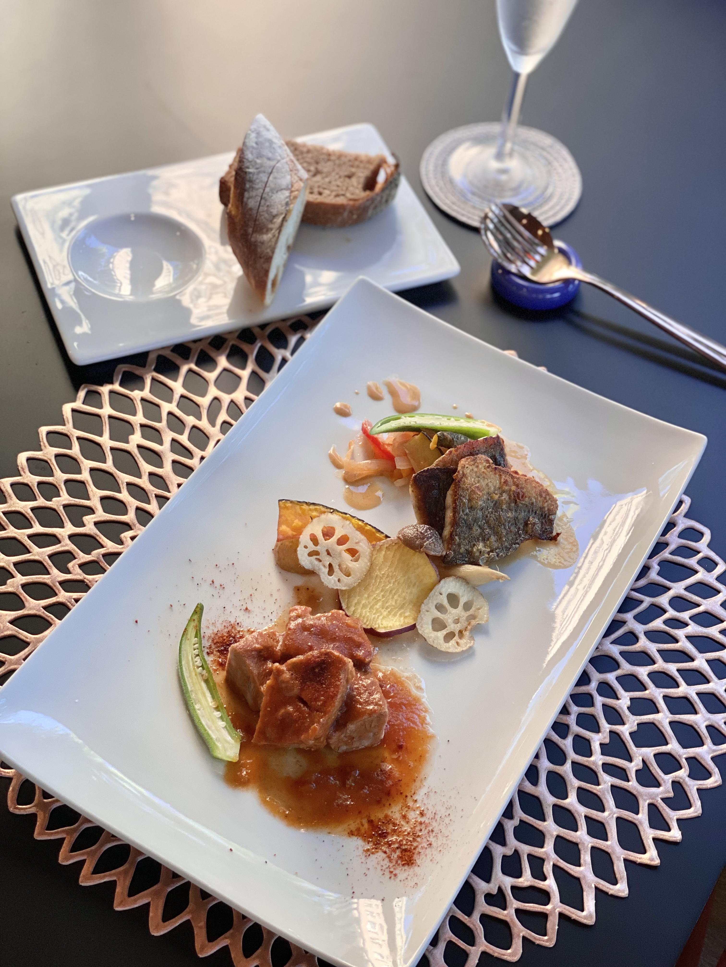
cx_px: 363
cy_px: 484
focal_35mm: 52
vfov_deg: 36.8
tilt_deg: -51.2
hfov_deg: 28.0
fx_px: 1454
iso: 125
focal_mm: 6
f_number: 2
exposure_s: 1/120
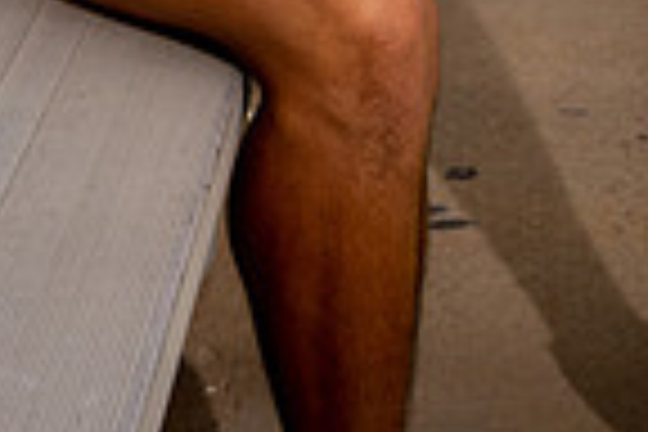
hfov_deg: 12.7
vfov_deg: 7.9
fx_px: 2916
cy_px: -567
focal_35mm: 162
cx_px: 220
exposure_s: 1/250
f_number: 6.3
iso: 80
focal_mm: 52
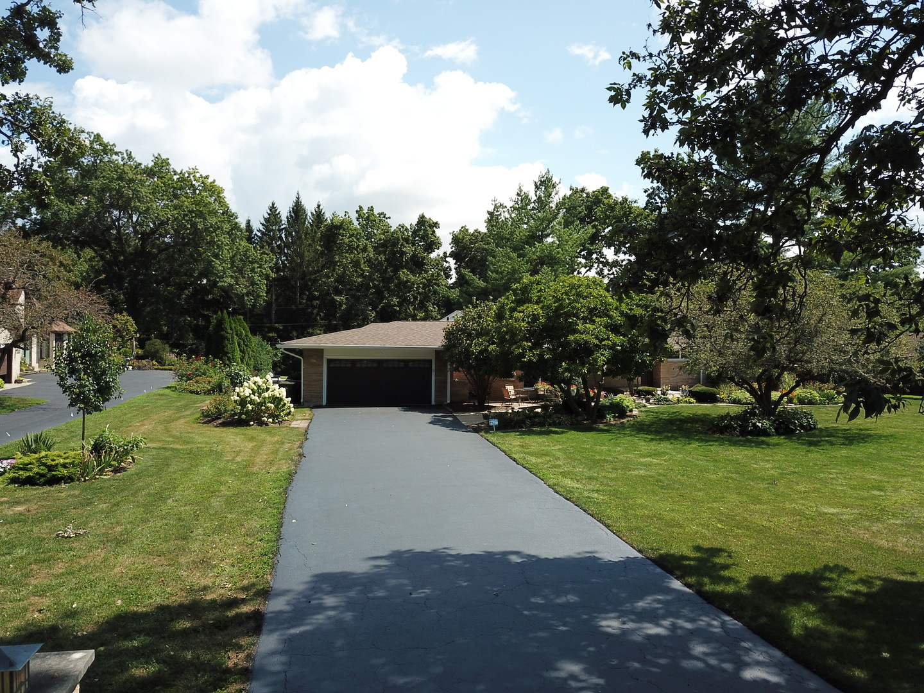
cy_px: 346
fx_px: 694
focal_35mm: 26
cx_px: 462
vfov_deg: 53.1
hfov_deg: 67.3
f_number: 2.2
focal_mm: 4.73
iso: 100
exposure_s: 1/966
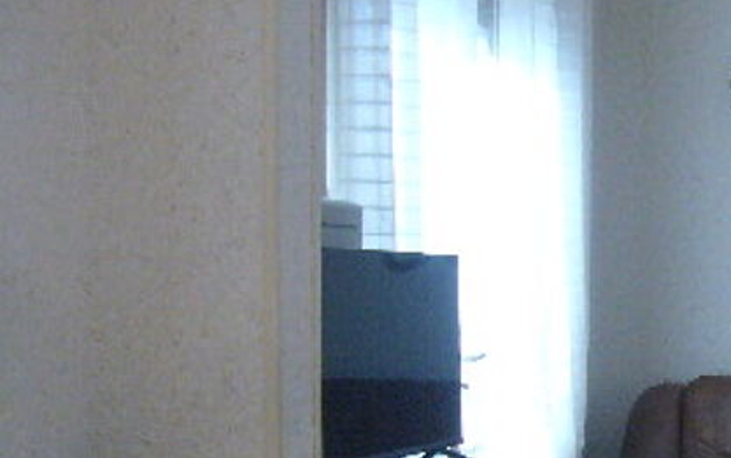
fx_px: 1774
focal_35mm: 89
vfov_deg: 14.7
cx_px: 792
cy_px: 332
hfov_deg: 22.1
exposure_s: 1/200
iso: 400
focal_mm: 5.8
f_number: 5.6
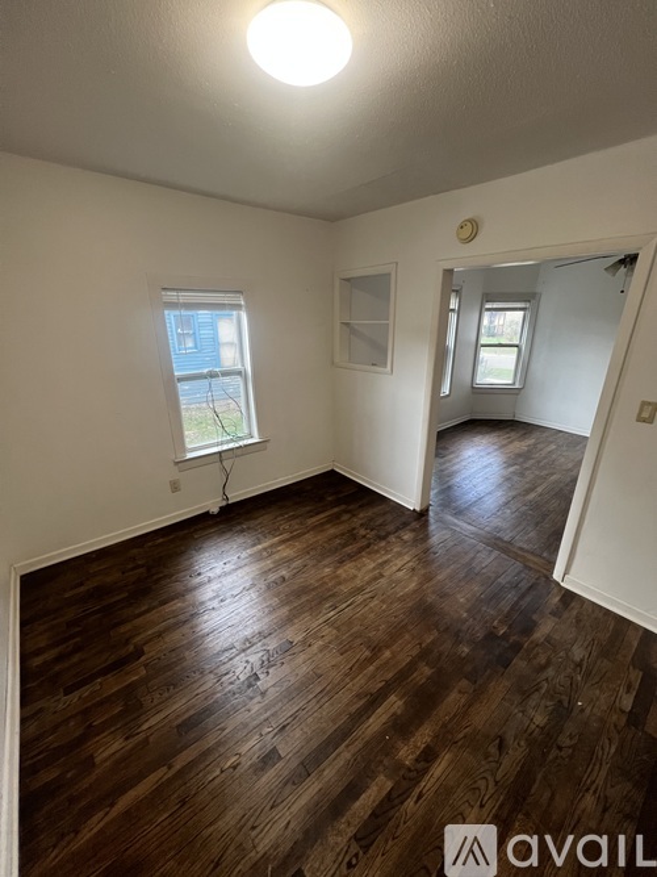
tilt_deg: -18.9
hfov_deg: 89.9
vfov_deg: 106.2
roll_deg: +0.8
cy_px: 438
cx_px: 328
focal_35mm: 13
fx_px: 329
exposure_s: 1/120
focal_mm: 1.57
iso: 250
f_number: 1.8
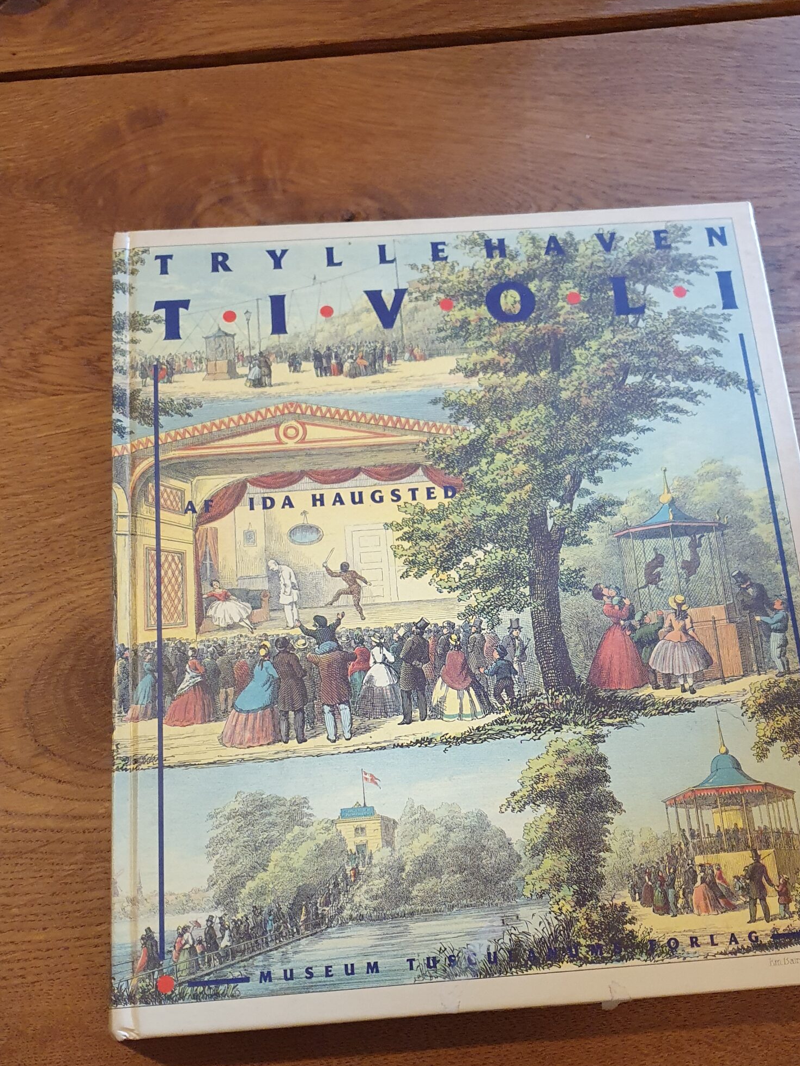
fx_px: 1048
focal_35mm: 34
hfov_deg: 41.7
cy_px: 672
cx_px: 435
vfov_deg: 53.3
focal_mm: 4.32
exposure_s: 1/50
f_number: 1.5
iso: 400
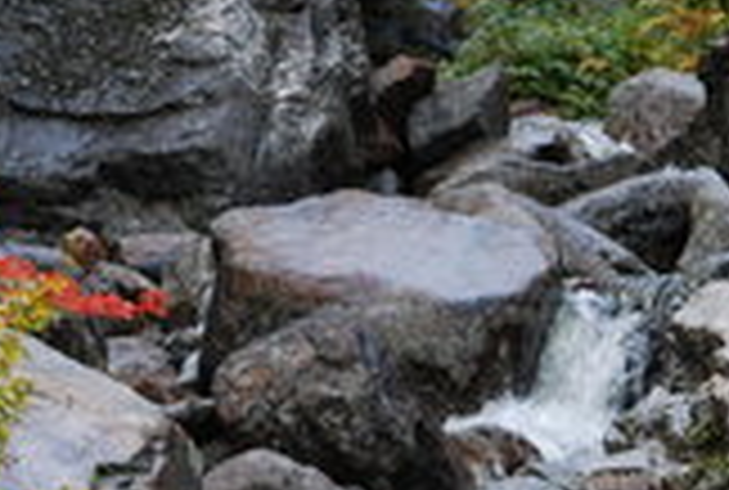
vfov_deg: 2.4
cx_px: 504
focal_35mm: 570
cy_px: 528
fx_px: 11575
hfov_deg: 3.6
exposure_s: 1/60
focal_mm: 110
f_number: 4.8
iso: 400
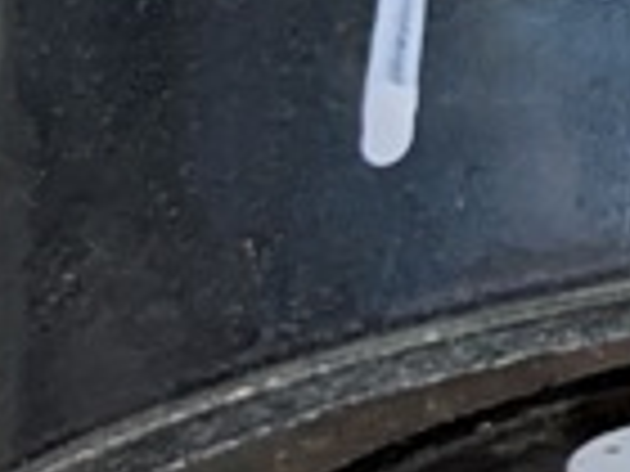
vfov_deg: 7.5
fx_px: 3585
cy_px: 166
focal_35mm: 197
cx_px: 1318
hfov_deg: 9.3
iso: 387
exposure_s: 1/433
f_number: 1.73
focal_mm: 4.38
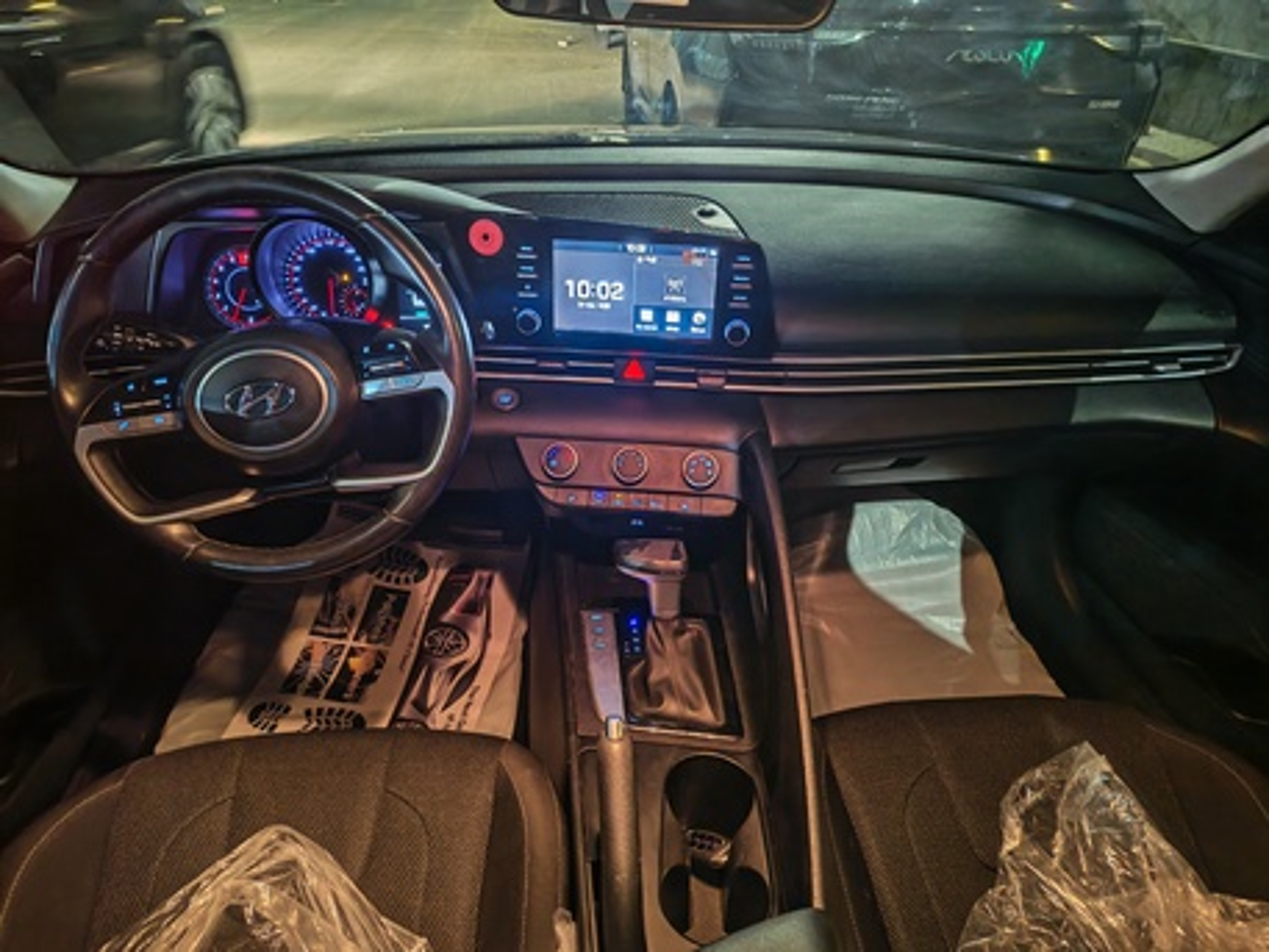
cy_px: 476
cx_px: 634
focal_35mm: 24
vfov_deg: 56.8
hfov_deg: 71.6
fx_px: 880
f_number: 1.9
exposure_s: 1/17
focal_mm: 6.12
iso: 12800
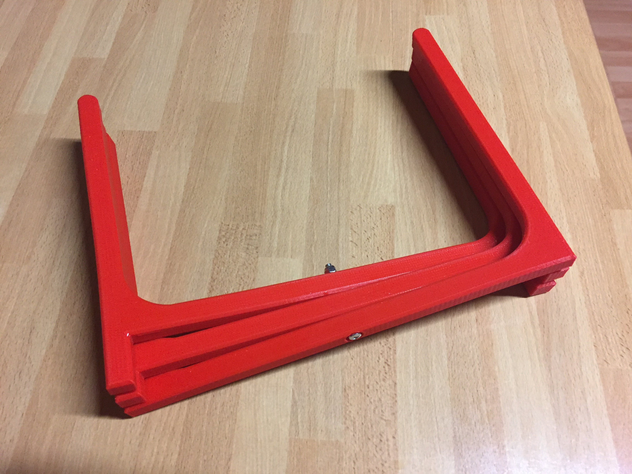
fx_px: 529
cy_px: 237
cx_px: 316
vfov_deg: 48.2
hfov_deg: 61.7
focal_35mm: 29
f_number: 2.2
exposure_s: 1/20
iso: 250
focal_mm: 4.15
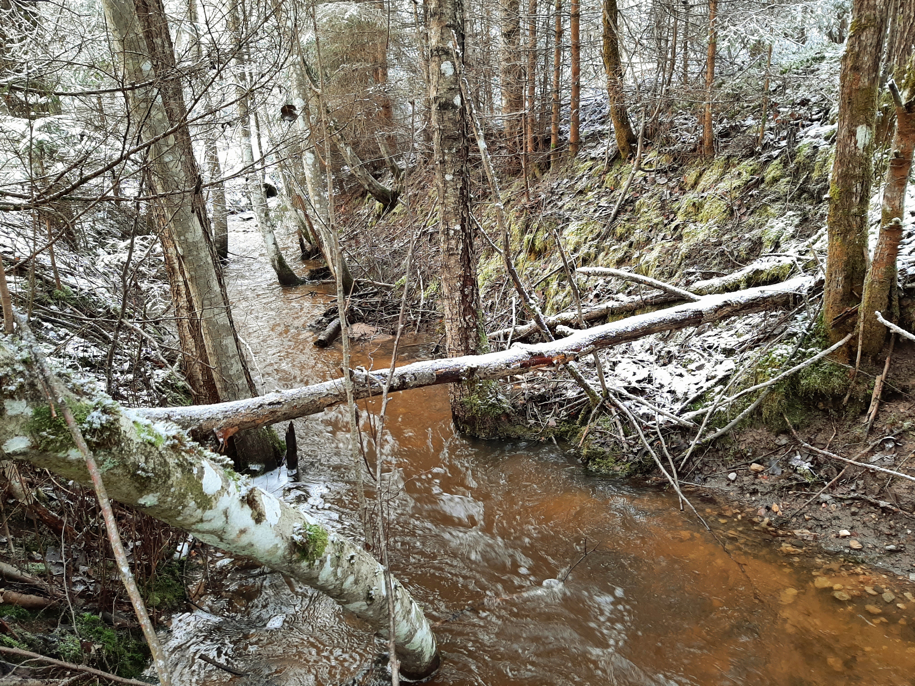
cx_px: 458
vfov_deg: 53.1
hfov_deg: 67.3
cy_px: 343
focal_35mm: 26
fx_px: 687
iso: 64
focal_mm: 3.93
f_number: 1.7
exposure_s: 1/50
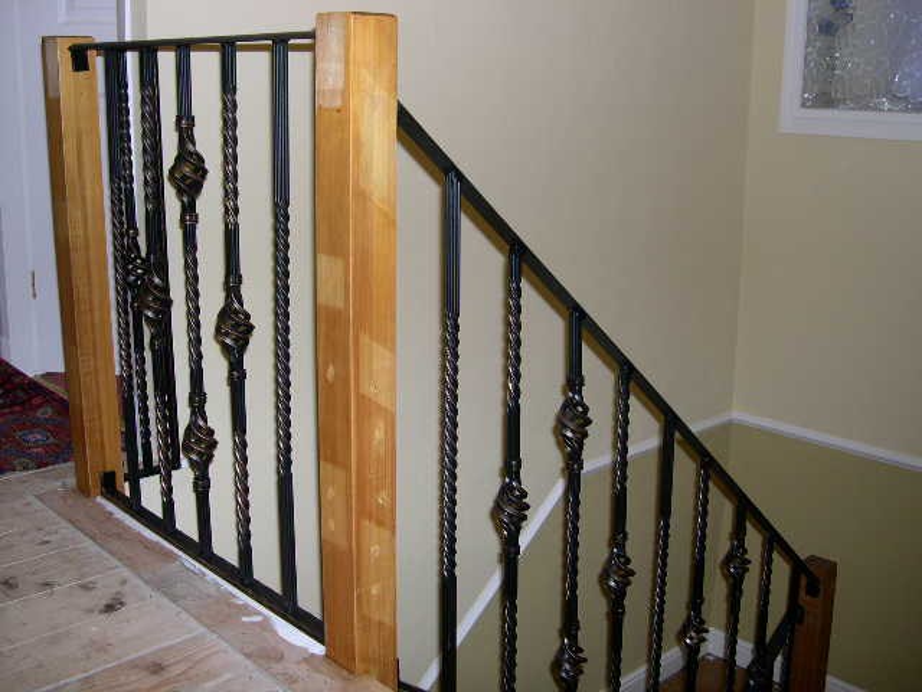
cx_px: 461
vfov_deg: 37.7
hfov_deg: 49.0
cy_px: 346
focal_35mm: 38
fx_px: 1012
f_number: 2.8
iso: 100
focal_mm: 8
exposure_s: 1/60
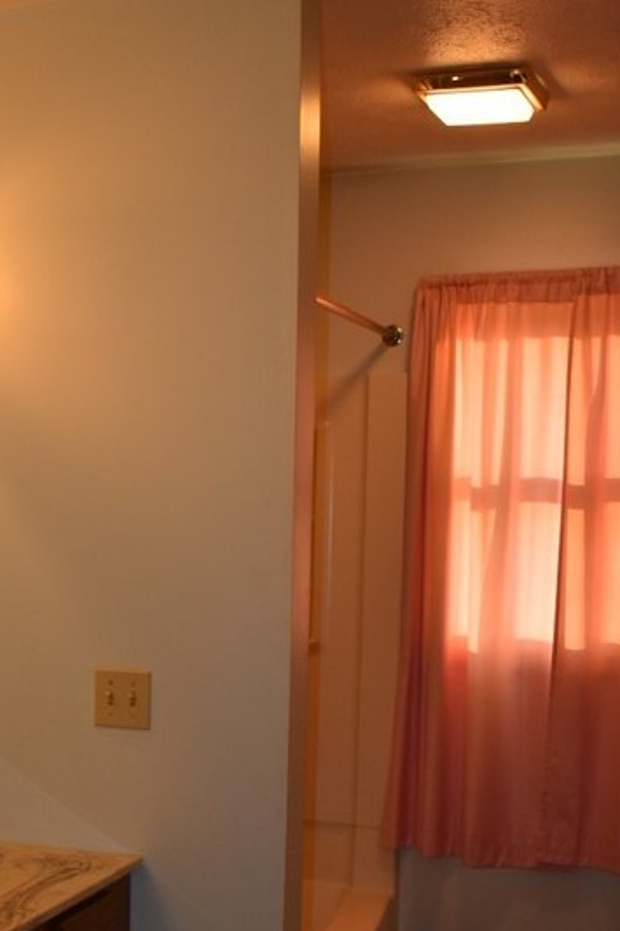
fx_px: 1422
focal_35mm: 55
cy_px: 645
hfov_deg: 23.8
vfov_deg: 35.8
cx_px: 35
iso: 500
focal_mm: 18
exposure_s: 1/125
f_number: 3.5
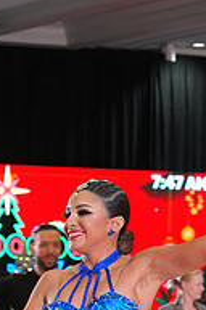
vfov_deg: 8.6
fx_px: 2024
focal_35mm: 235
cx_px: -73
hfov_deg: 5.8
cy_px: 402
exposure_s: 1/200
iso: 4000
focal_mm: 78
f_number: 6.3
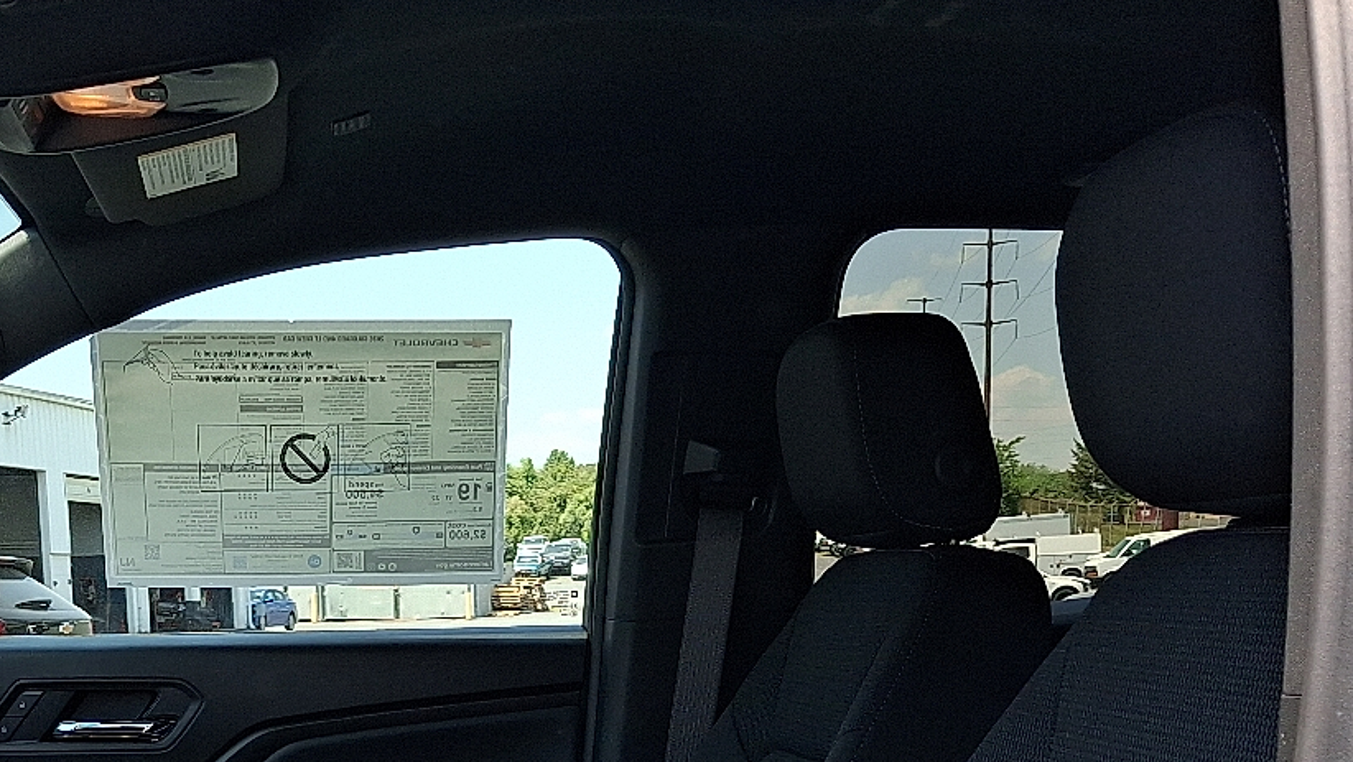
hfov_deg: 38.6
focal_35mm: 53
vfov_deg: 21.0
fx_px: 1902
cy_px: 933
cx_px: 431
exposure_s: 1/667
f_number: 1.8
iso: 30
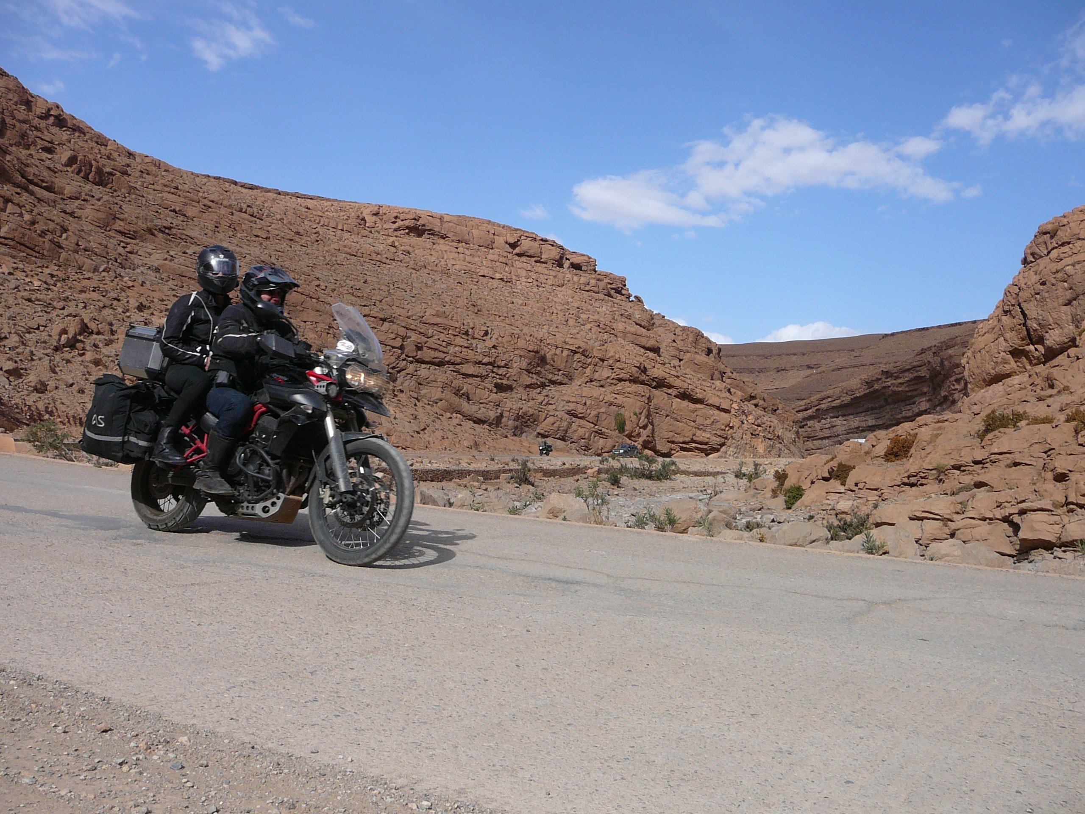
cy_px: 407
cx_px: 542
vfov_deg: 40.7
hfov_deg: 52.6
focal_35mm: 35
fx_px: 1097
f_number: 5
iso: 80
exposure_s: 1/500
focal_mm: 5.2
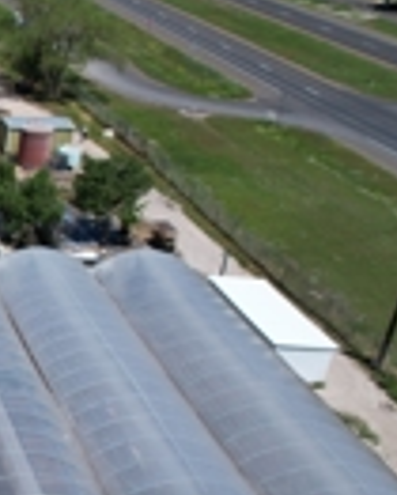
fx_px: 1042
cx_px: -371
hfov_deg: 16.8
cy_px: 404
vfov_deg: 26.2
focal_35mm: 71
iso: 100
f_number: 2.8
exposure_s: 1/2500
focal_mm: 8.38
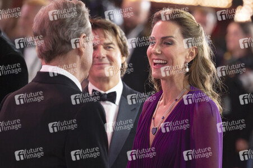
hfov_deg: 6.1
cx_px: 136
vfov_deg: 4.0
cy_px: 91
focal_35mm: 340
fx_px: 2388
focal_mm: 290
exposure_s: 1/250
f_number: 5.6
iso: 1600
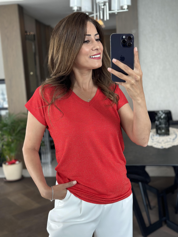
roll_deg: +5.4
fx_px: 329
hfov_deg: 30.3
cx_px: 89
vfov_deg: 39.7
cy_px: 118
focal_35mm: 48
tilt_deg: -16.5
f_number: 1.78
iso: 200
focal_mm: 6.86
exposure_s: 1/60
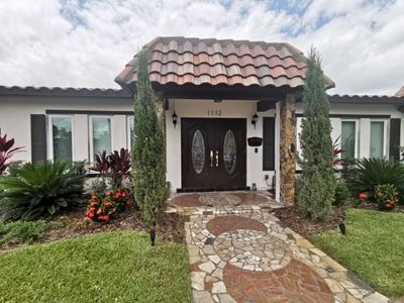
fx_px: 187
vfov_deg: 78.1
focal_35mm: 16
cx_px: 202
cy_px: 152
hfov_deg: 94.5
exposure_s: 1/728
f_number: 2.2
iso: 50
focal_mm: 2.35
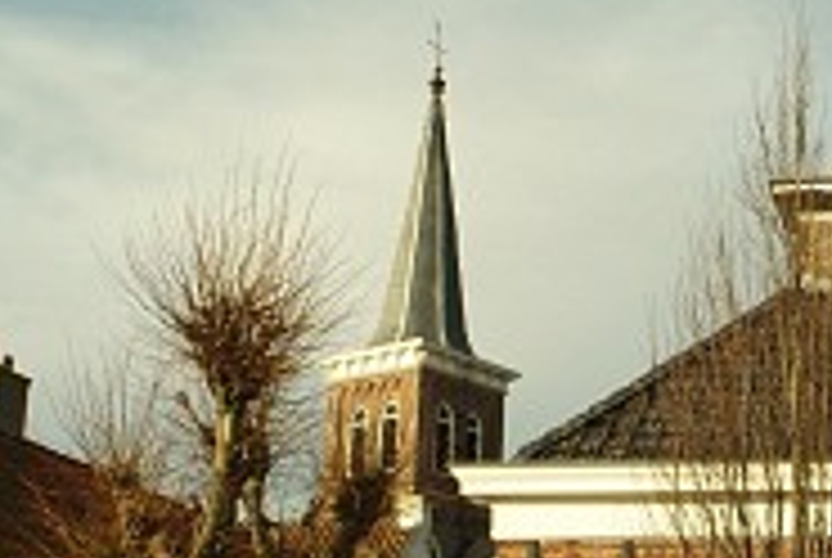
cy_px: 574
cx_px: 634
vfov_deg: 25.1
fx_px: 1181
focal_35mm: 51
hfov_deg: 37.8
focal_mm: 14
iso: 400
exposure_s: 1/750
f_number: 6.7
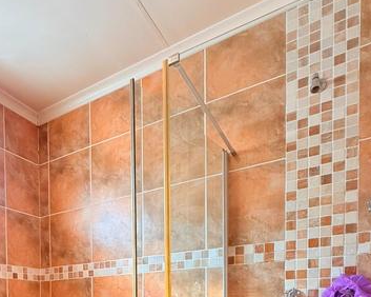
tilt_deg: -2.5
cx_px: 107
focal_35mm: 31
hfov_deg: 55.3
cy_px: 323
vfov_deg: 39.1
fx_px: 340
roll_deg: +0.8
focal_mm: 2.22
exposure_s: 1/99
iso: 160
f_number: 2.2
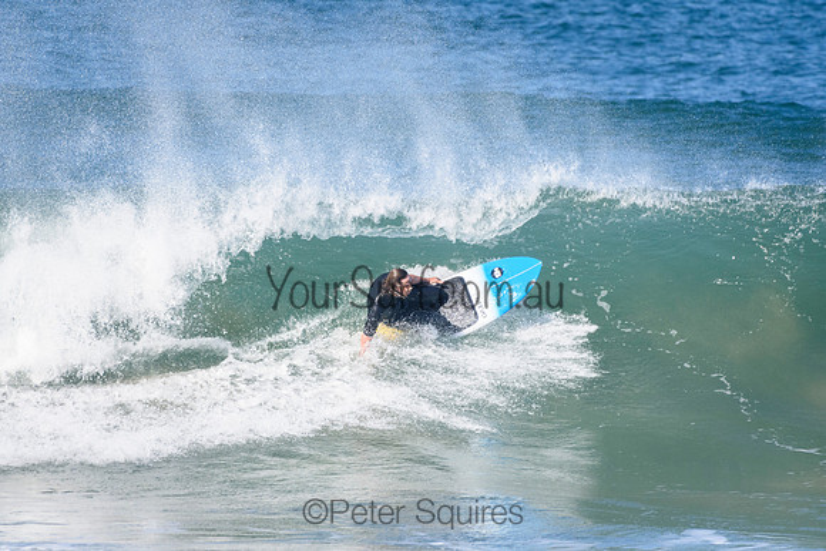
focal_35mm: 750
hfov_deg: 2.7
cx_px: 413
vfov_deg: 1.8
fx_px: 17214
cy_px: 276
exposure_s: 1/4000
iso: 900
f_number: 5.6
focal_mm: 500
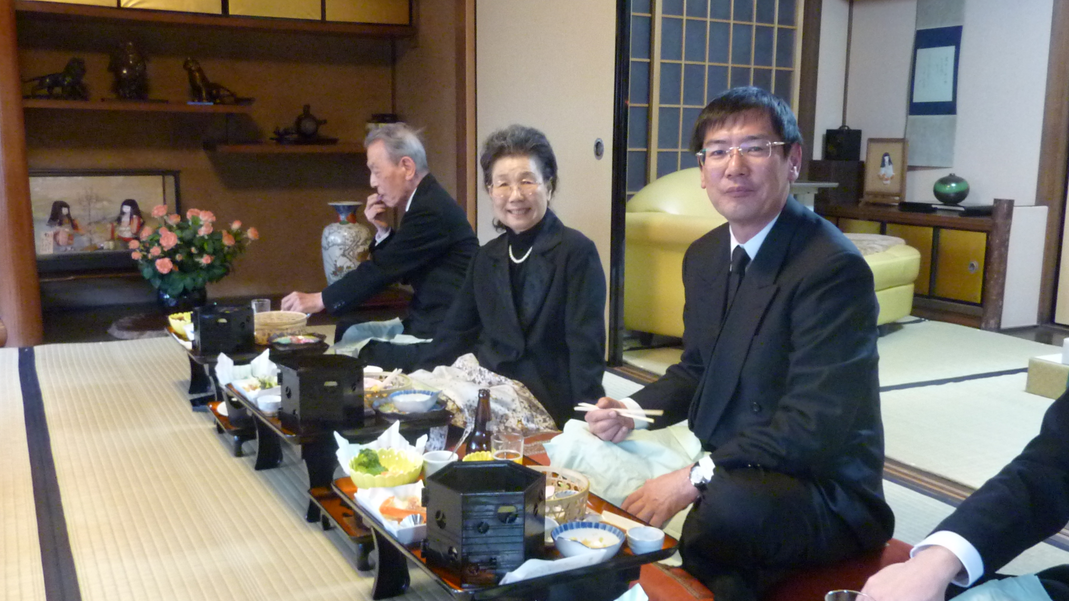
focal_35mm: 34
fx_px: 964
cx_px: 533
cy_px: 331
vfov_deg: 34.6
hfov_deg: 58.0
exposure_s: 1/13
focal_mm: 4.1
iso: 400
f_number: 3.3
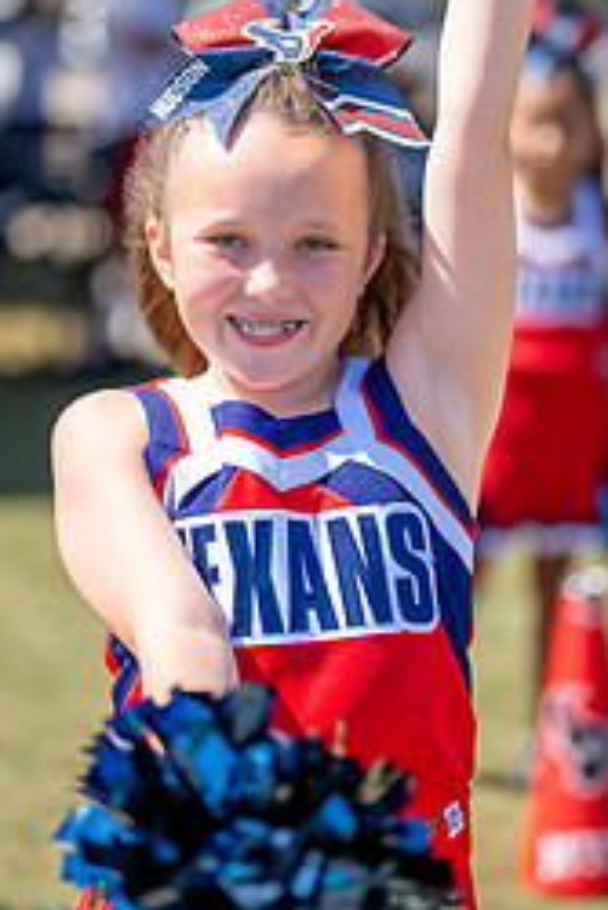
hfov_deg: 15.2
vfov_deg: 22.6
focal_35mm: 90
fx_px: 2277
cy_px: 346
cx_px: 331
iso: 160
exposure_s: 1/6400
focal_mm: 50
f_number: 1.2
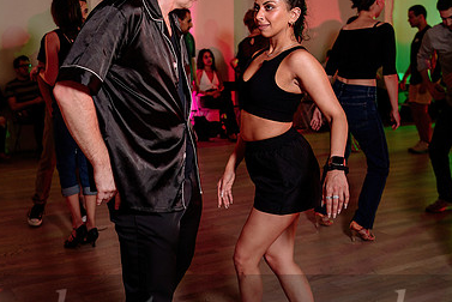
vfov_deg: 25.5
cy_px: 116
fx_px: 666
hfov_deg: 37.2
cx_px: 165
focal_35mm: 53
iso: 800
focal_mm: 30
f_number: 2.8
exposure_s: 1/100
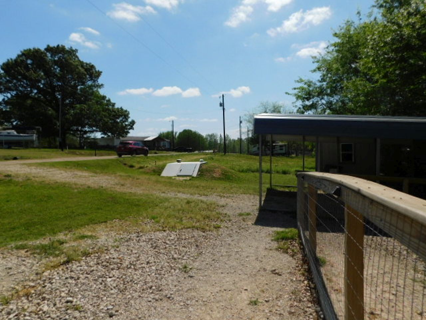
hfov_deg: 71.6
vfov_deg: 56.8
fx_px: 295
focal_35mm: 24
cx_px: 213
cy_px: 160
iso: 125
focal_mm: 4.1
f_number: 6
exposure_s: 1/800
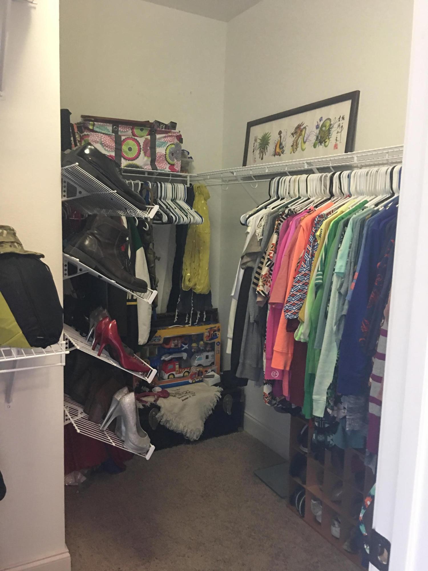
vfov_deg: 61.7
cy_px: 286
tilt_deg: -6.4
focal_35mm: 29
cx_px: 214
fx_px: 478
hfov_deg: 48.2
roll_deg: -1.2
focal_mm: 4.15
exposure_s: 1/4
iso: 50
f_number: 2.2
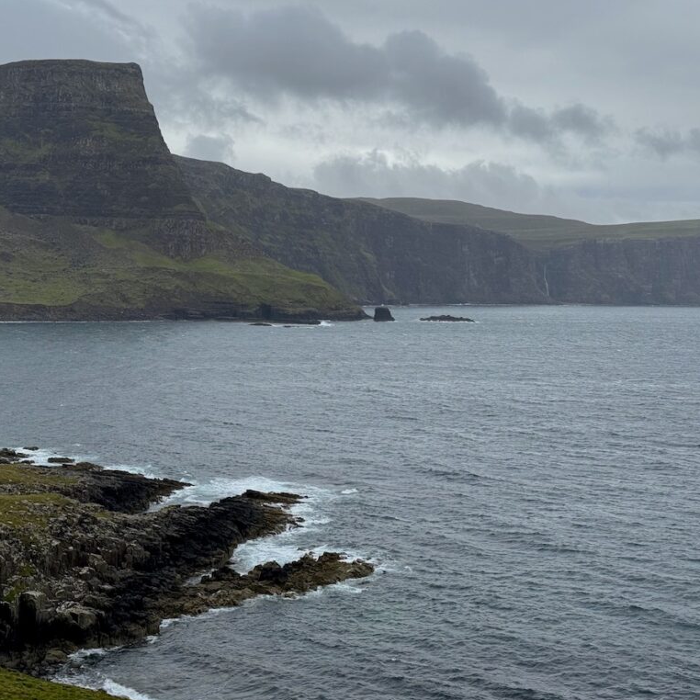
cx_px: 292
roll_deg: -1.3
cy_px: 352
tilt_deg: -3.5
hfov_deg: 30.0
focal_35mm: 57
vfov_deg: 30.0
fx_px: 1304
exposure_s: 1/2331
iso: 64
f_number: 1.78
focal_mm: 6.76
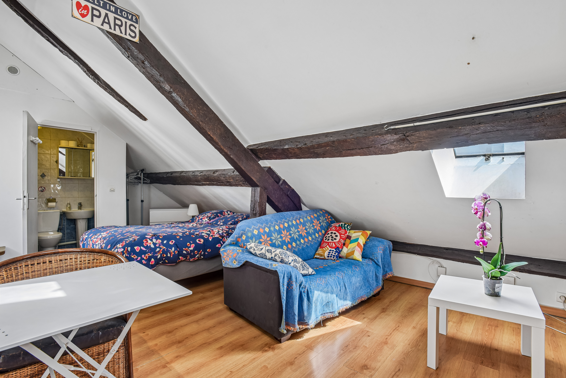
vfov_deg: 70.5
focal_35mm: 17
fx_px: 267
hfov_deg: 93.3
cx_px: 283
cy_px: 189
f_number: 11
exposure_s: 1/15
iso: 400
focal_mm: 17
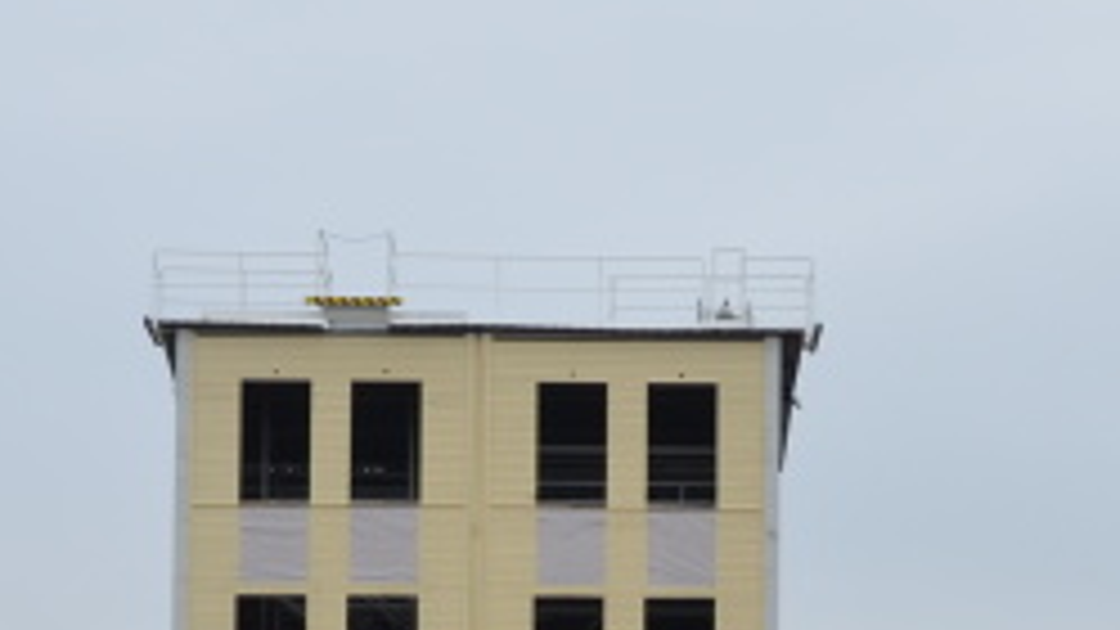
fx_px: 3138
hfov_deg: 20.2
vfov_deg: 10.9
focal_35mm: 106
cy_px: 1030
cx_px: 630
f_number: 6.3
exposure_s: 1/160
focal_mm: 21
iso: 200
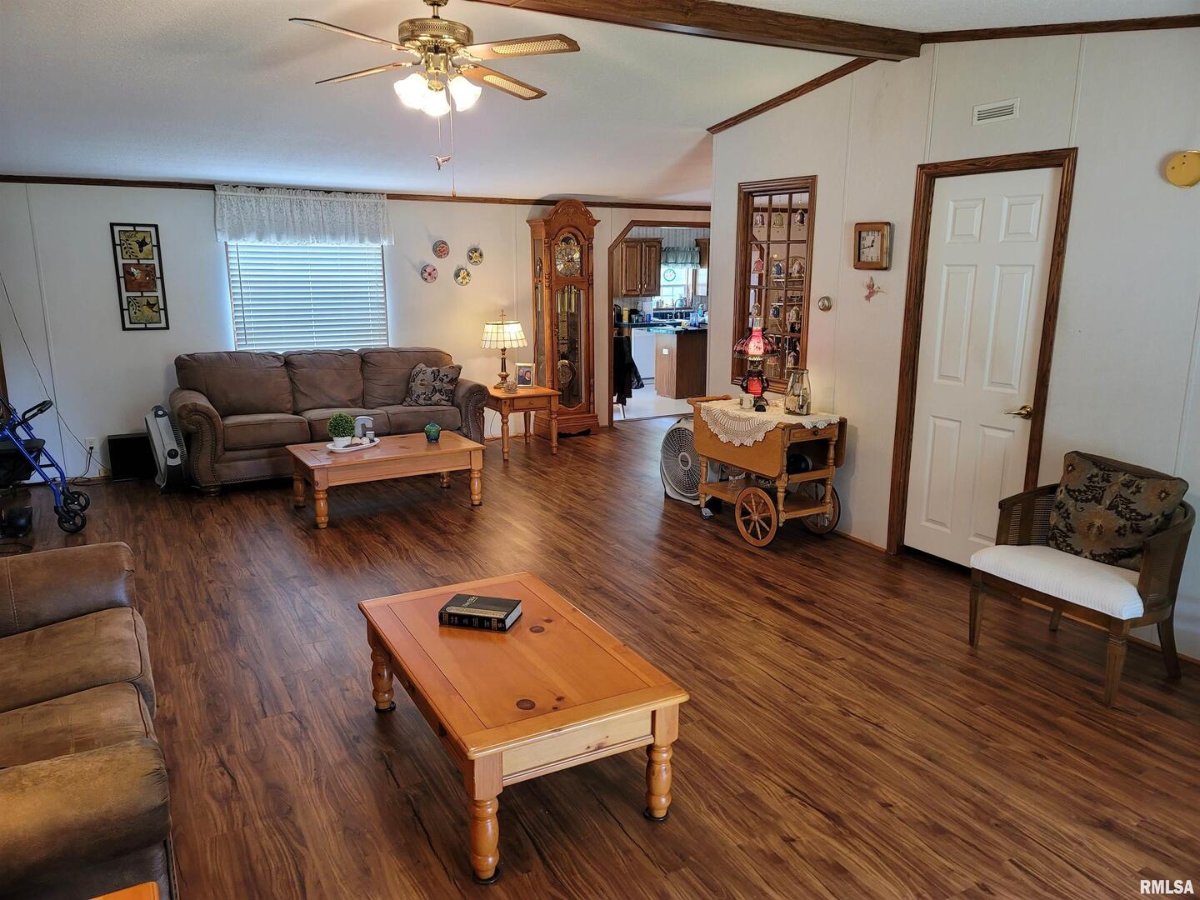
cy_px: 450
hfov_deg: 69.4
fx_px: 867
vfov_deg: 54.9
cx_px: 600
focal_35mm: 25
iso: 200
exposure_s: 1/60
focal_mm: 7
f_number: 1.8
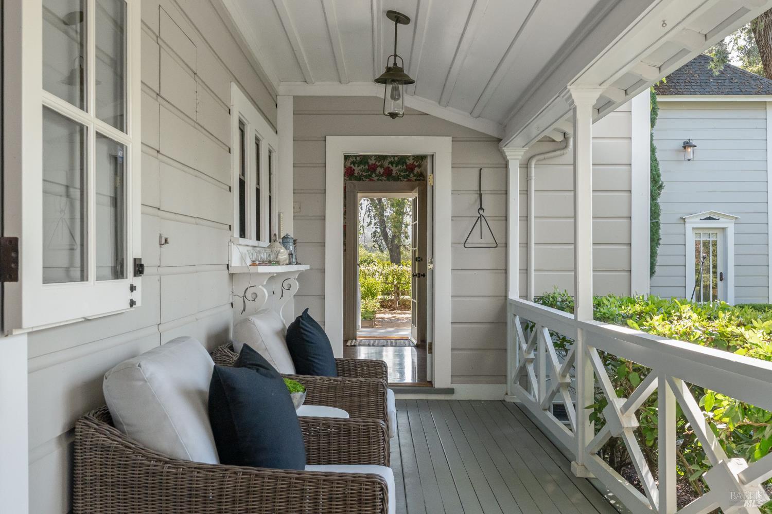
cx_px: 386
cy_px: 257
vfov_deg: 36.9
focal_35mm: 36
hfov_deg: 53.1
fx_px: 772
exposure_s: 1/250
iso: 1600
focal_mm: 24
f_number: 8
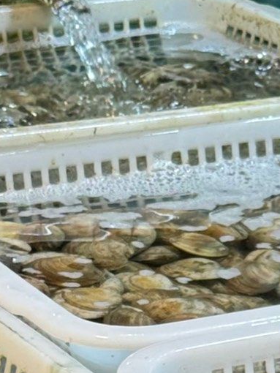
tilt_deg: -17.9
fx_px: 2769
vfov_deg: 7.7
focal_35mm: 257
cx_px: 45
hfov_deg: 5.8
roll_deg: -0.3
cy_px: 220
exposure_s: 1/108
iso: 50
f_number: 1.78
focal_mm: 6.86
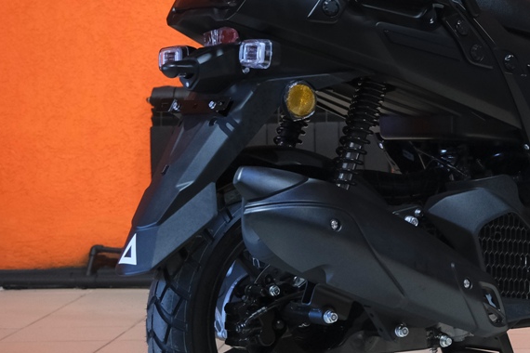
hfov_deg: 17.6
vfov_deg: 11.8
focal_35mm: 115
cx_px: 468
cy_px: 35
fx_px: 1693
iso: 1600
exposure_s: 1/100
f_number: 4
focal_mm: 27.5
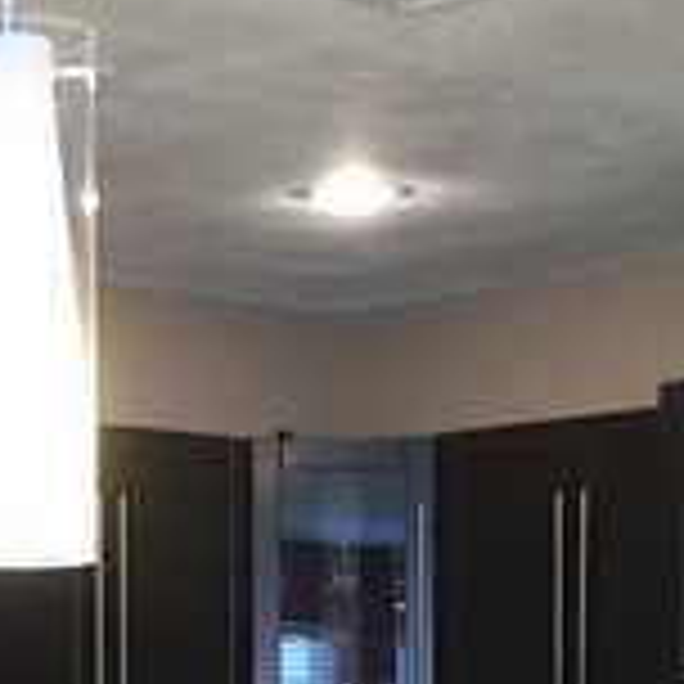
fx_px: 3018
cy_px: 990
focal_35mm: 135
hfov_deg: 12.9
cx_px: 117
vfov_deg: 12.4
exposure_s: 1/30
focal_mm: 4.15
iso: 125
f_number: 2.2
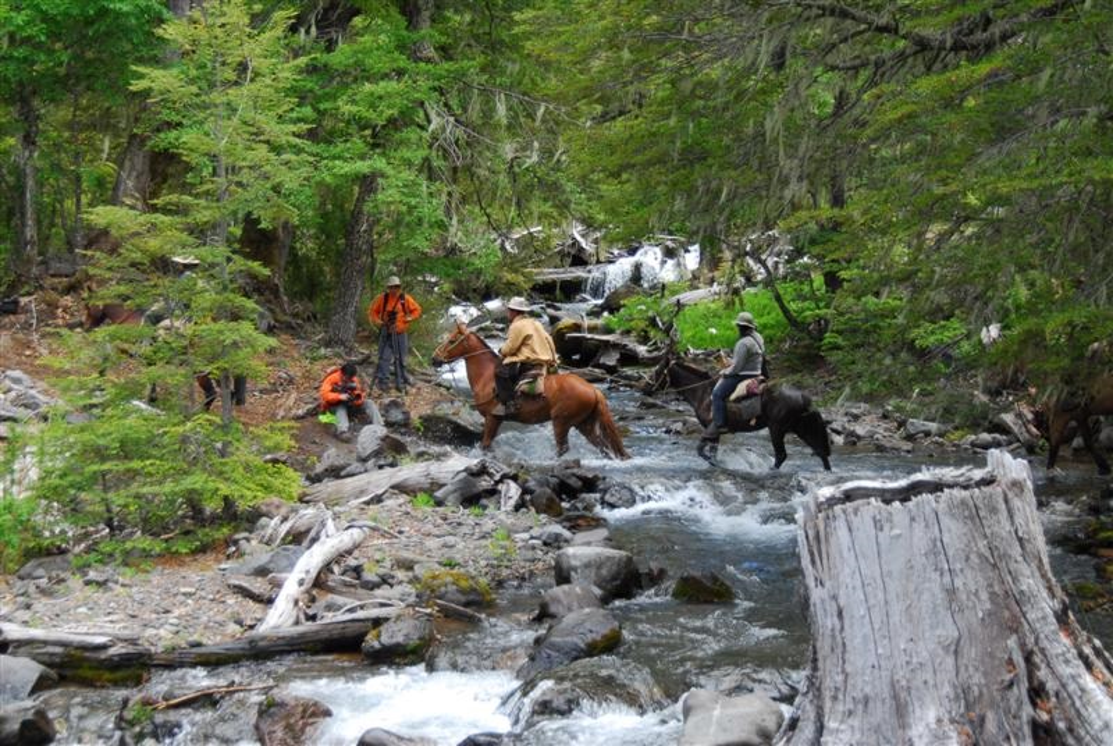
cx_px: 556
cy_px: 373
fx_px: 1858
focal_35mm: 60
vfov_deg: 22.7
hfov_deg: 33.4
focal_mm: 40
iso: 100
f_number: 5
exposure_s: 1/90
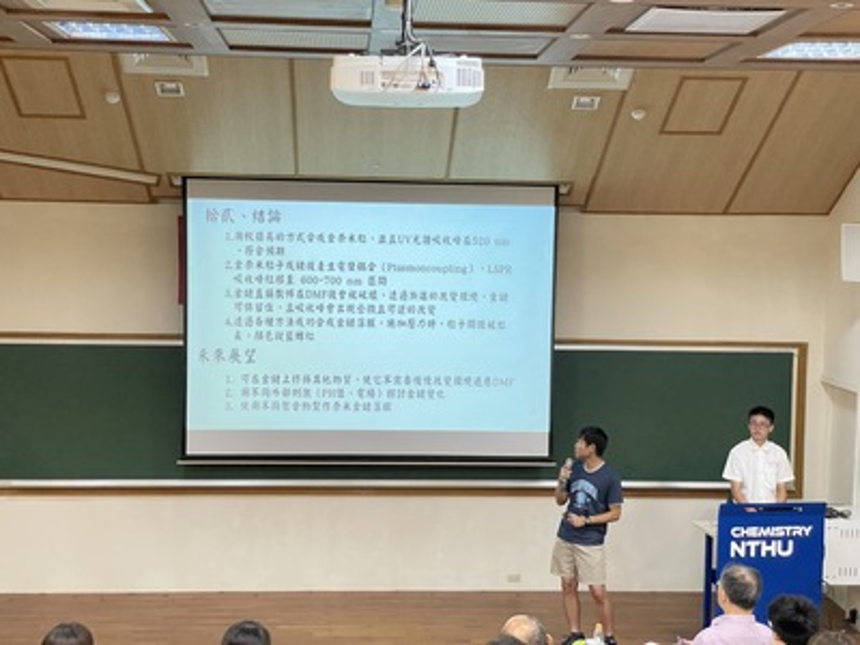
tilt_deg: -2.8
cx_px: 430
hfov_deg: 36.8
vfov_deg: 28.0
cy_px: 322
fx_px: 1292
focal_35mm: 52
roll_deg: -0.7
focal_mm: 6
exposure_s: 1/60
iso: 200
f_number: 2
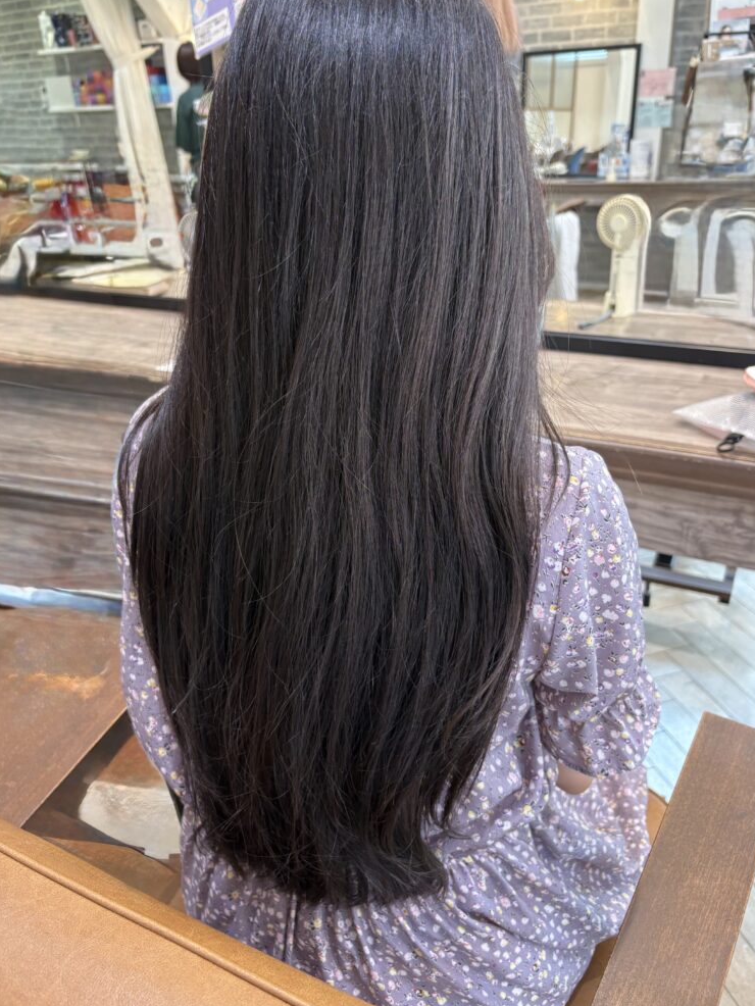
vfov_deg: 65.3
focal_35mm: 27
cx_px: 388
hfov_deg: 51.4
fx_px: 785
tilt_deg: -24.8
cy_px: 486
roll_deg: +2.7
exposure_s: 1/50
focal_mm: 5.96
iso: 80
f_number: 1.6
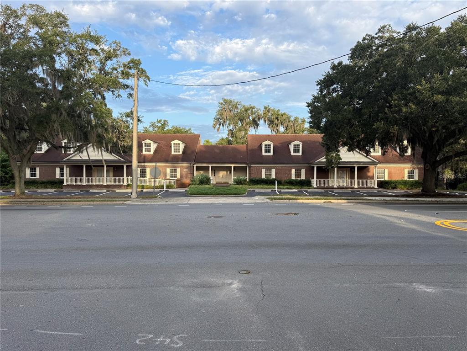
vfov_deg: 56.8
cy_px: 176
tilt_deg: -0.4
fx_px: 324
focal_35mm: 24
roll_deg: -1.0
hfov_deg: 71.6
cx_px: 234
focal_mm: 6.76
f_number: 1.78
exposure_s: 1/1106
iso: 80
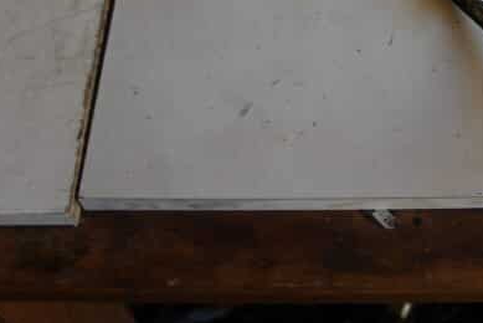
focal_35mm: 71
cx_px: 551
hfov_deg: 25.9
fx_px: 953
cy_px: -43
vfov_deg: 18.4
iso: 100
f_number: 3.5
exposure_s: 1/60
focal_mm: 18
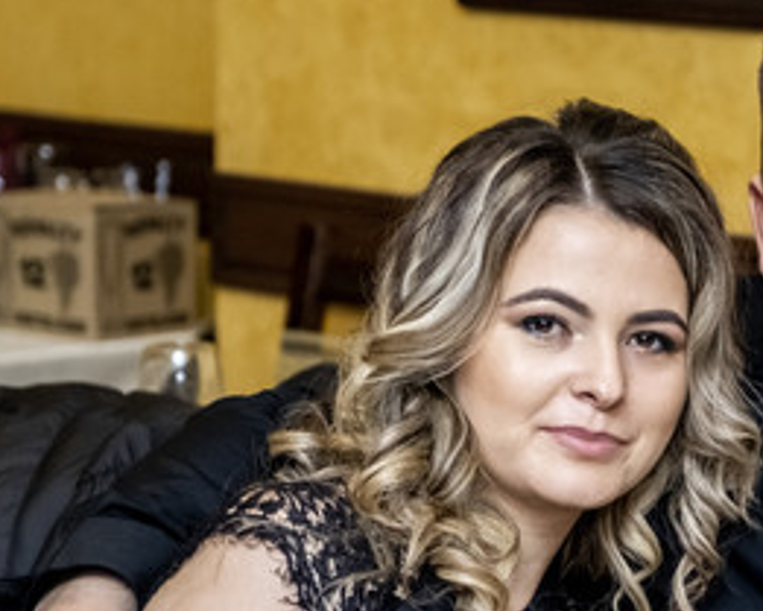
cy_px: 393
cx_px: 567
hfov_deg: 10.5
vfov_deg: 8.4
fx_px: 4157
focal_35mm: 184
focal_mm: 53.3
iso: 1600
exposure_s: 1/125
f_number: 2.8
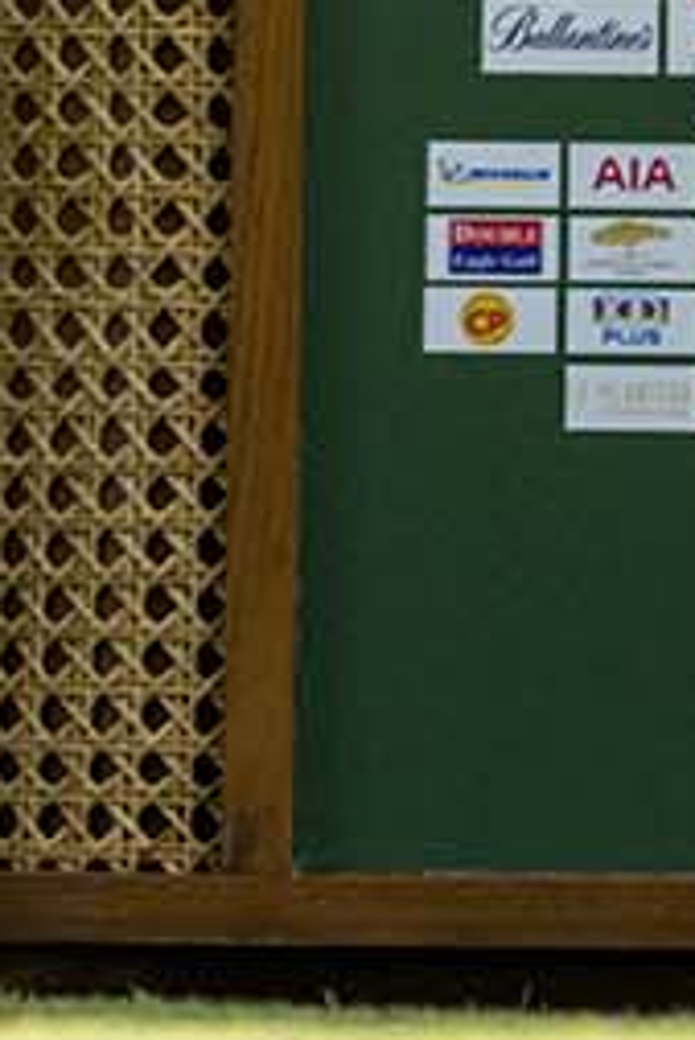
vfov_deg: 0.9
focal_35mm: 2278
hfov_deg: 0.6
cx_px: 818
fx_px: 65872
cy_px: -1595
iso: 1100
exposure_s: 1/5000
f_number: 3.2
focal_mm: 400
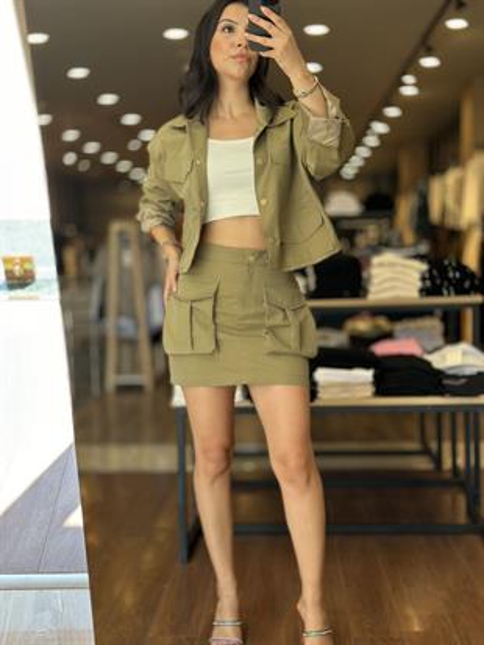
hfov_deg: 30.3
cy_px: 322
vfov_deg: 39.6
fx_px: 894
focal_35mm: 48
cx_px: 242
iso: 80
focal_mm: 6.86
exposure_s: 1/266
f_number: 1.78
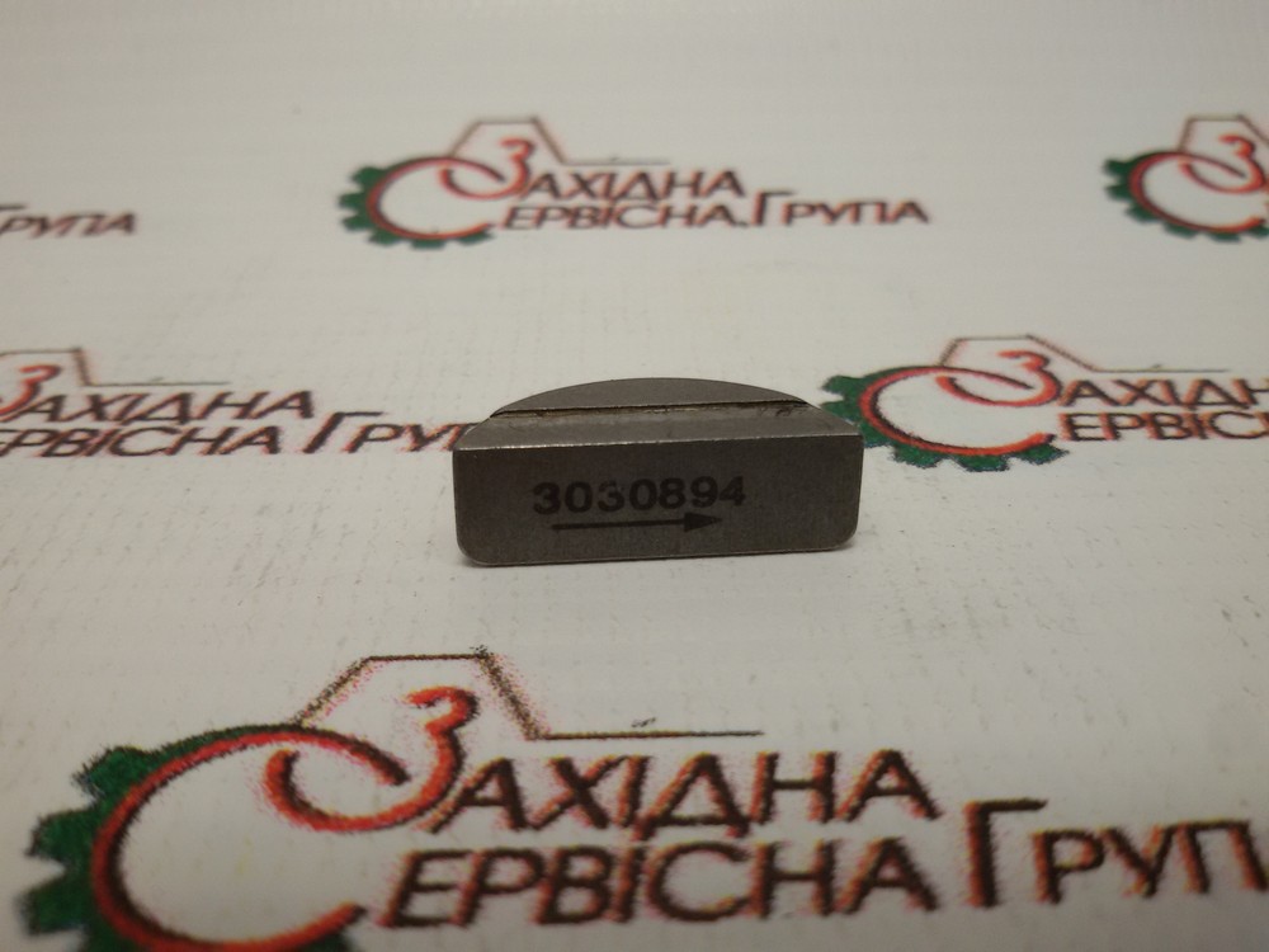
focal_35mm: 31
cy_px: 476
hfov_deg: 58.4
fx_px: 1136
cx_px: 634
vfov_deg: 45.4
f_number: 2.4
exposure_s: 1/100
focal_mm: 2.93
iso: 50
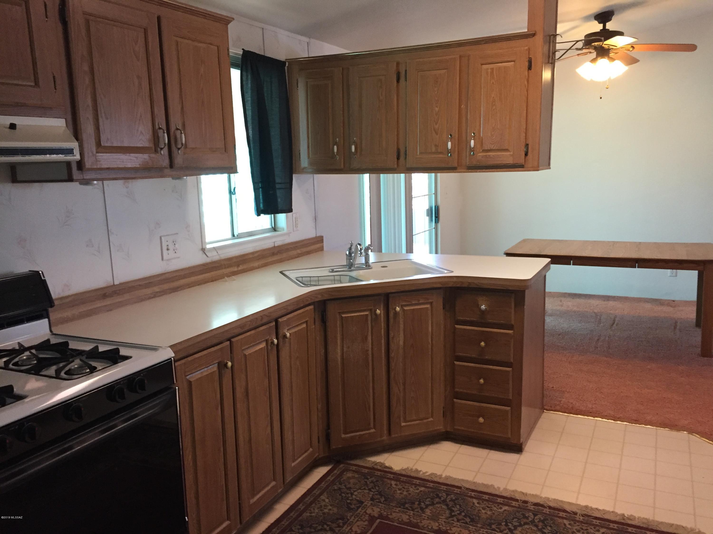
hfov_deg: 61.7
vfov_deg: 48.2
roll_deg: +2.0
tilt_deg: -9.0
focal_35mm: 29
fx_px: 597
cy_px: 267
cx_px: 356
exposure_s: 1/30
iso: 160
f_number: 2.2
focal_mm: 4.15
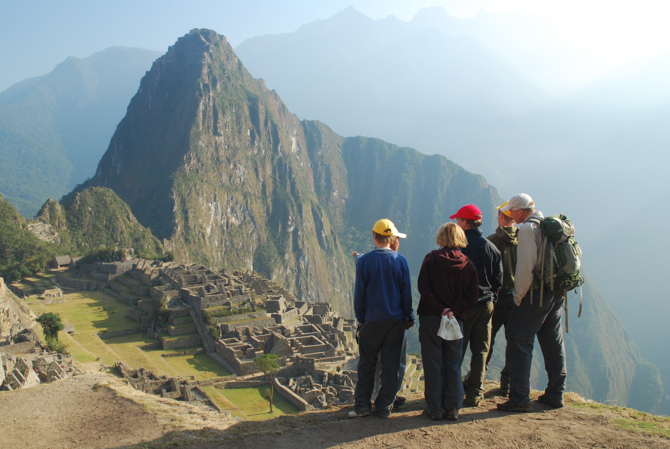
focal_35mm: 36
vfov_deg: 37.0
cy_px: 224
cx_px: 335
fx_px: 671
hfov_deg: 53.1
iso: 200
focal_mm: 24
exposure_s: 1/25
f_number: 11
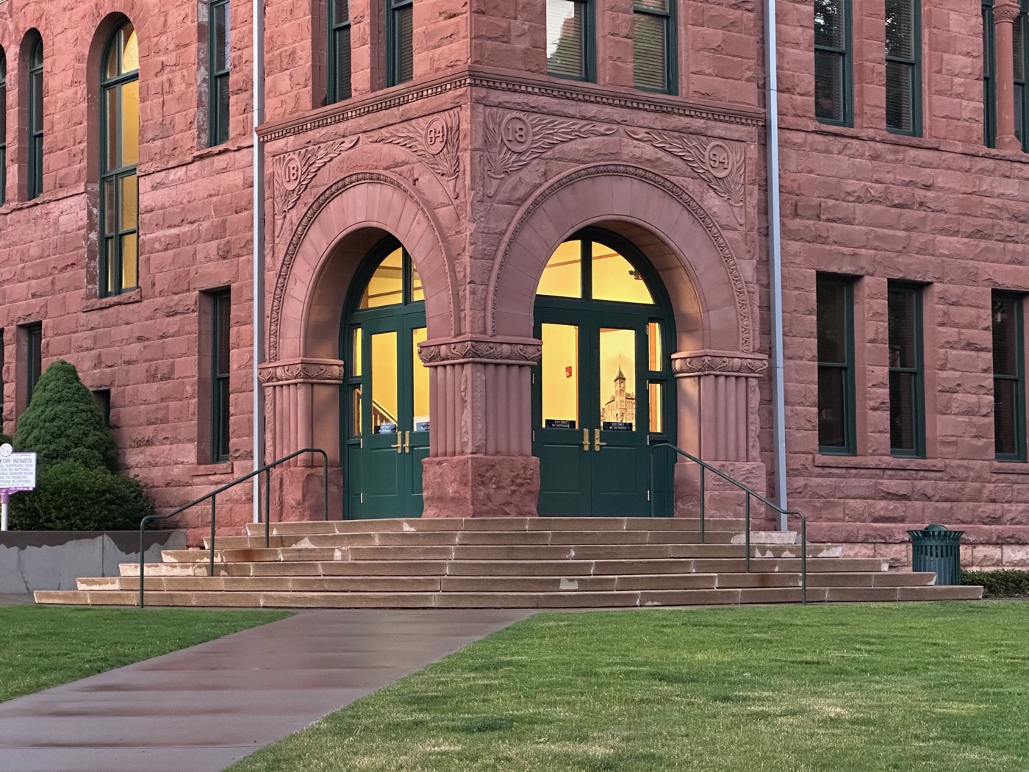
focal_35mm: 77
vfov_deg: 19.1
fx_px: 2289
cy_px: 386
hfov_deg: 25.3
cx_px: 514
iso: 1250
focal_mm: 9
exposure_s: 1/30
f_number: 2.8
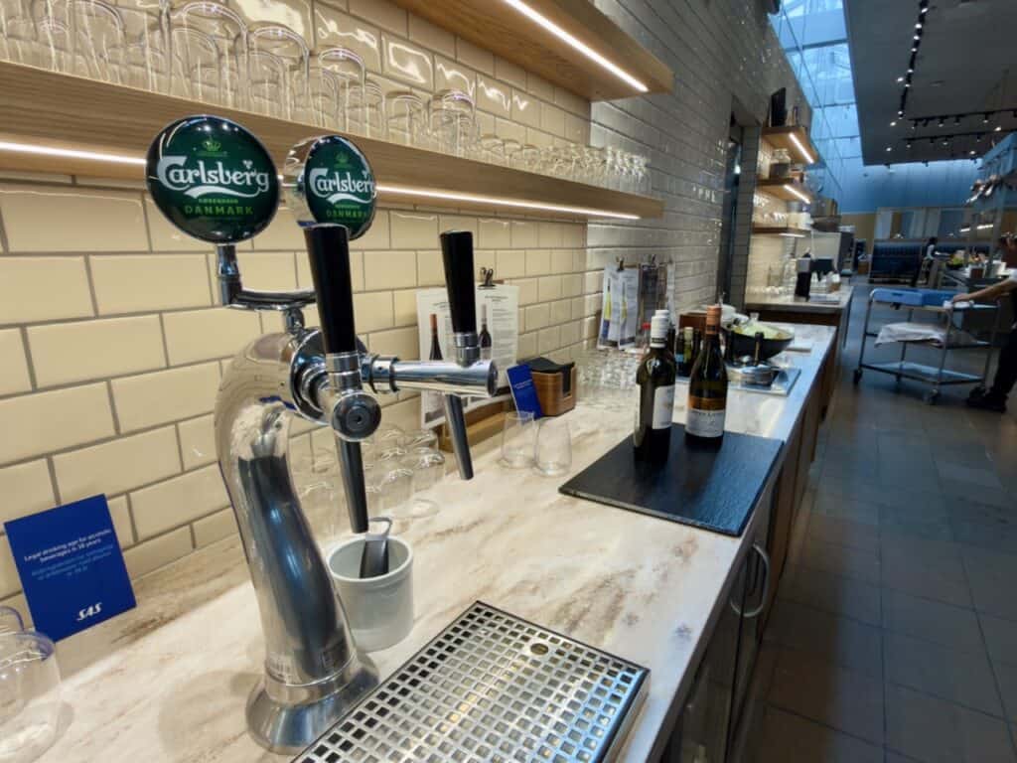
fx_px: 558
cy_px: 382
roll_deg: +0.3
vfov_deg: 68.7
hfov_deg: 84.7
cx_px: 508
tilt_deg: -13.5
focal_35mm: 19
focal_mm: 2.22
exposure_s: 1/50
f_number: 2.2
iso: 64
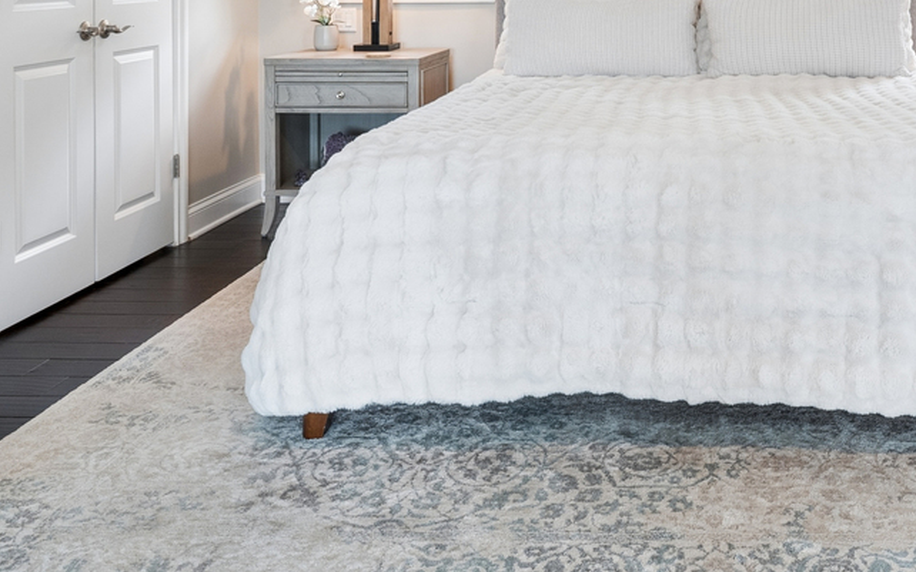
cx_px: 686
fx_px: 899
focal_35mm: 36
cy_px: -33
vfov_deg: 31.9
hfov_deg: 51.7
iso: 640
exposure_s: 1/40
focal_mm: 14
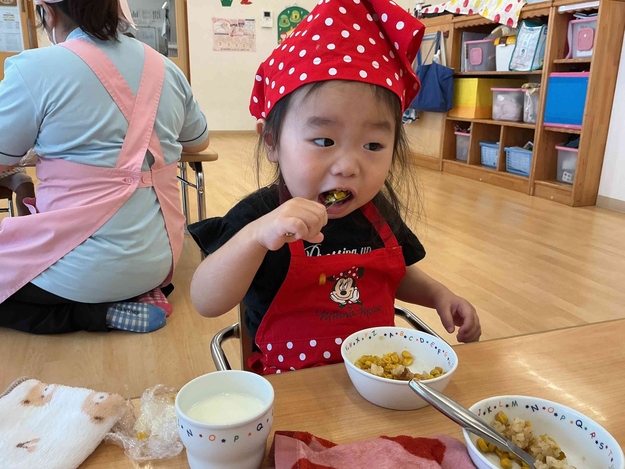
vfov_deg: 48.2
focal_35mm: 29
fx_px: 524
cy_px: 234
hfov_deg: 61.7
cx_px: 312
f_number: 1.8
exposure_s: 1/120
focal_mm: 3
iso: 50
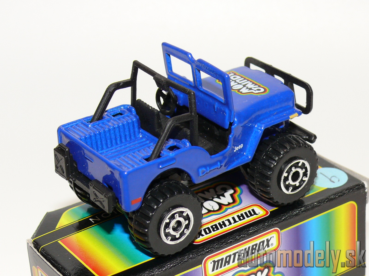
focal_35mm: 103
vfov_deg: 14.4
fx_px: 1098
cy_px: 138
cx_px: 184
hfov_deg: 19.1
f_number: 4
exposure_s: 1/30
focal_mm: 13.6
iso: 100
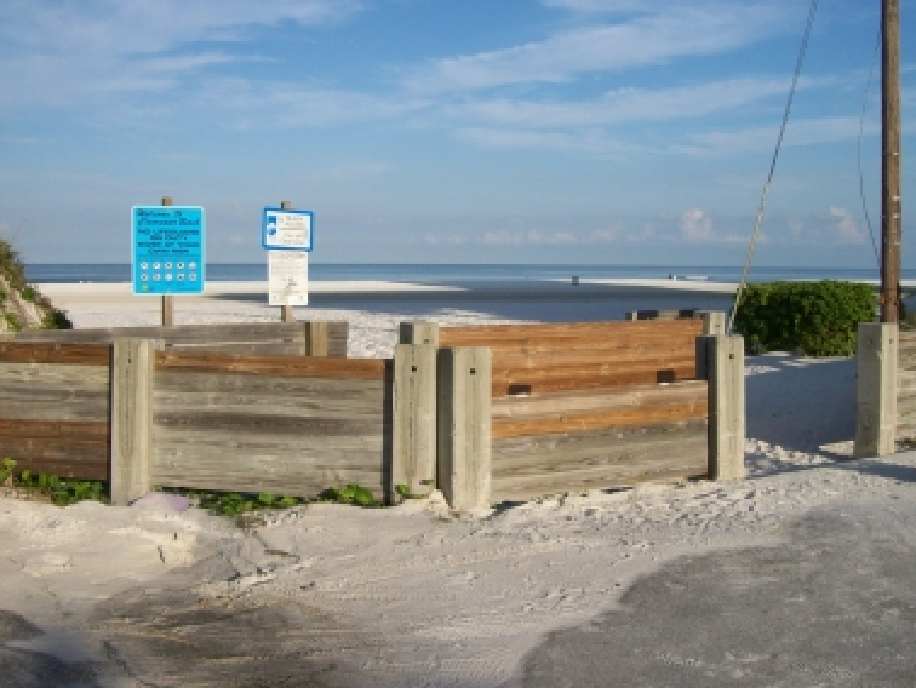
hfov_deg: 48.9
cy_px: 331
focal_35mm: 38
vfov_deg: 37.8
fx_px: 1006
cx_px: 477
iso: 80
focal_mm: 6
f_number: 4.8
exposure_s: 1/688
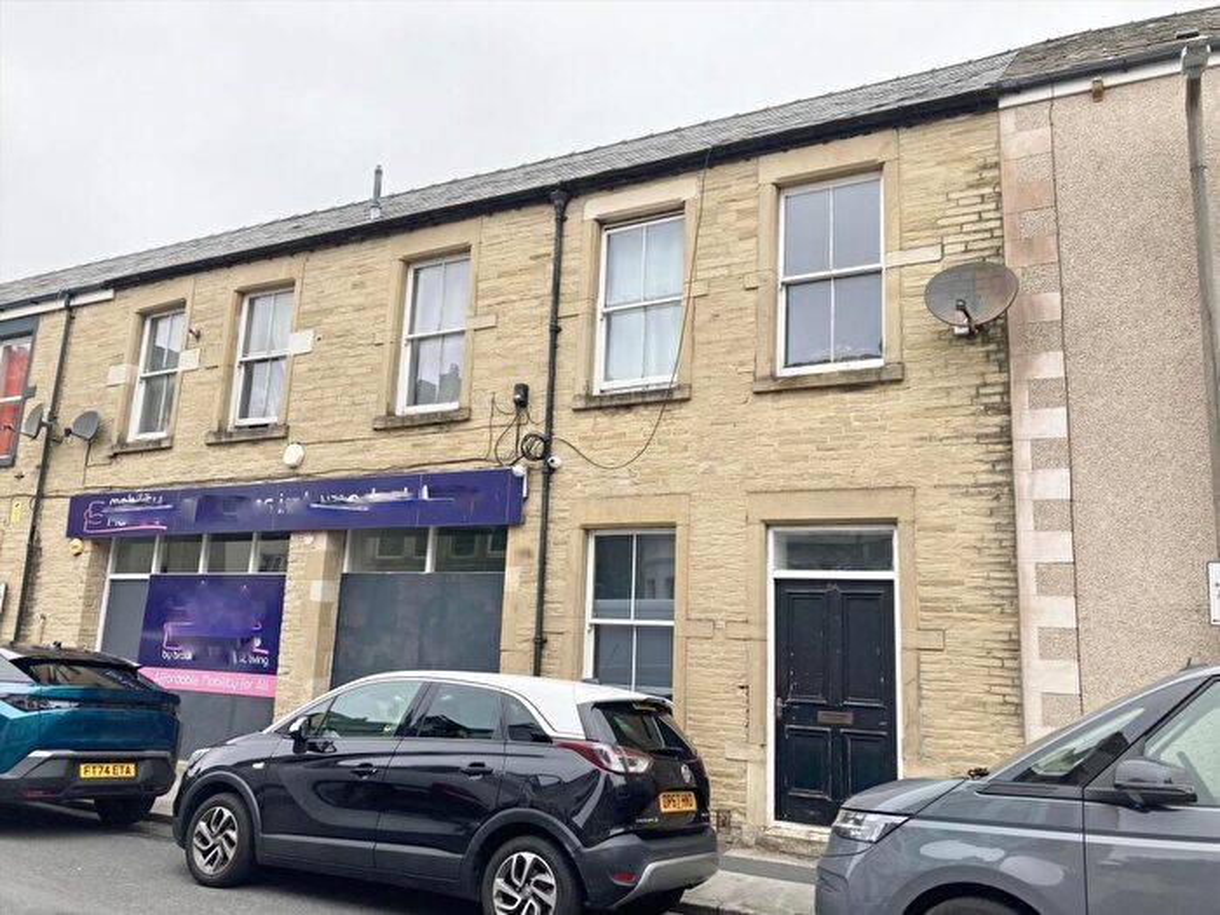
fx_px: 987
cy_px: 458
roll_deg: -3.2
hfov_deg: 63.4
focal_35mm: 28
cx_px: 610
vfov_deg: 49.7
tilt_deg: +11.8
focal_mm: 3.99
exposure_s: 1/384
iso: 20
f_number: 1.8
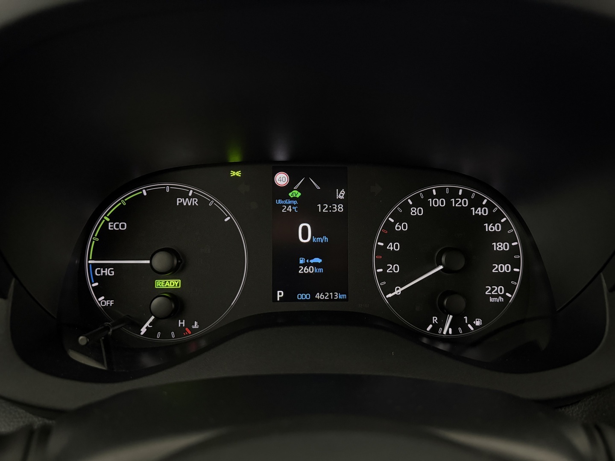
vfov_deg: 56.8
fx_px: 426
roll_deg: -2.1
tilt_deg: -22.5
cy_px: 230
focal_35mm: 24
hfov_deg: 71.6
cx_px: 308
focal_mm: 6.76
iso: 800
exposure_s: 1/25
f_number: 1.78
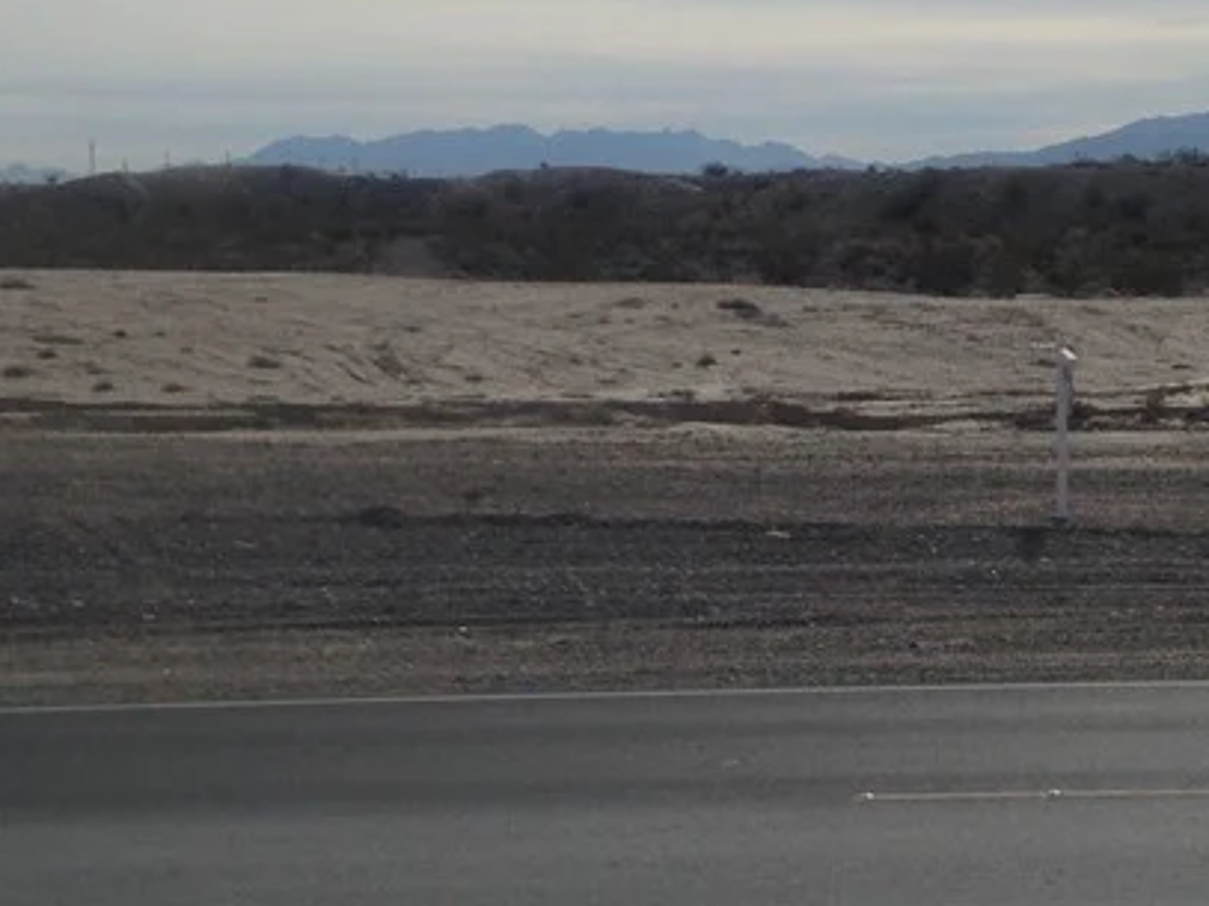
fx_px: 2898
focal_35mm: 83
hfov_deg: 23.5
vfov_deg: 17.8
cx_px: 755
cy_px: 502
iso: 50
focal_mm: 4.12
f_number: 2.4
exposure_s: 1/4525
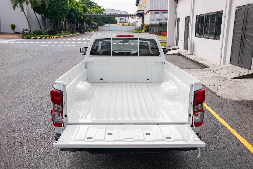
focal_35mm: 35
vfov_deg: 37.9
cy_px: 84
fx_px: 246
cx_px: 126
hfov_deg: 54.4
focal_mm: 35
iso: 200
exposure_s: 1/500
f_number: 5
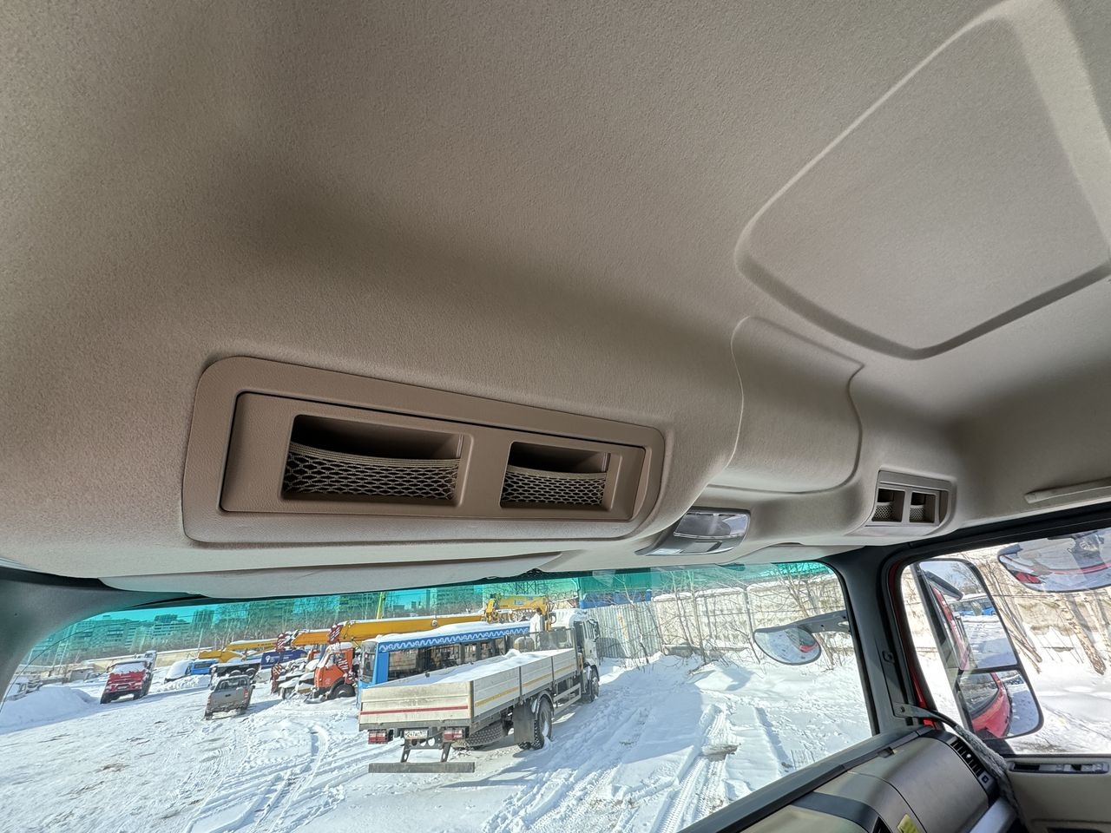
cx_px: 556
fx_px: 449
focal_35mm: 14
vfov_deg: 85.7
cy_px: 416
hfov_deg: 102.1
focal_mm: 2.22
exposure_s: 1/198
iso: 40
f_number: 2.2
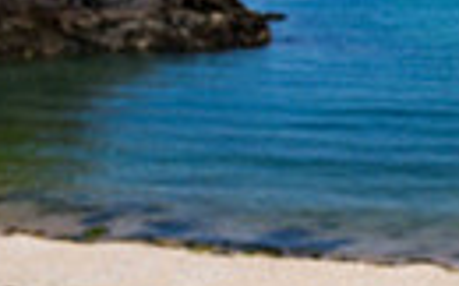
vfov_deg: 11.5
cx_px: 833
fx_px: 1412
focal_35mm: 113
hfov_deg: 15.7
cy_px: 228
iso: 200
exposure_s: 1/1000
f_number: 6.3
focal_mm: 24
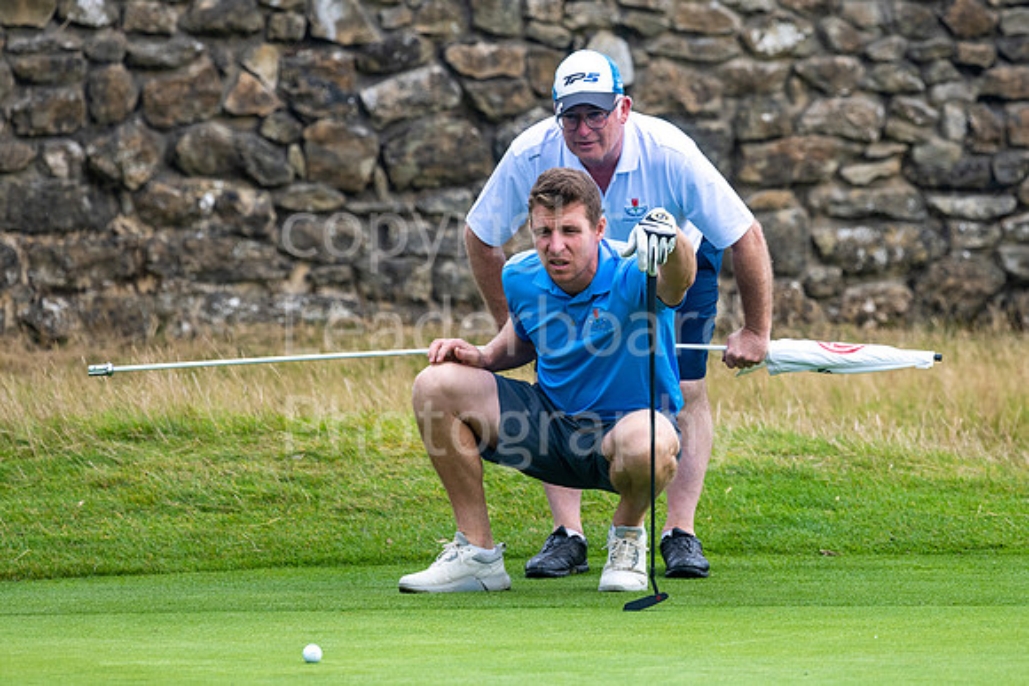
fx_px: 12523
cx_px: 651
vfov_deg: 3.1
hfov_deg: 4.7
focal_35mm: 438
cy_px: 326
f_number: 5
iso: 250
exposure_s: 1/640
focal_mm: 300
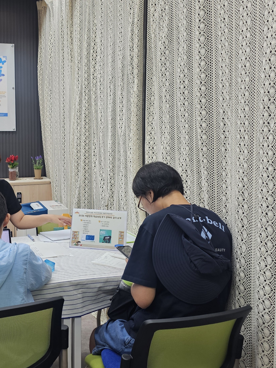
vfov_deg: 50.1
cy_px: 189
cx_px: 80
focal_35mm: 37
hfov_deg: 38.0
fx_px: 393
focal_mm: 6.3
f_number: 1.7
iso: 100
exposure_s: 1/120
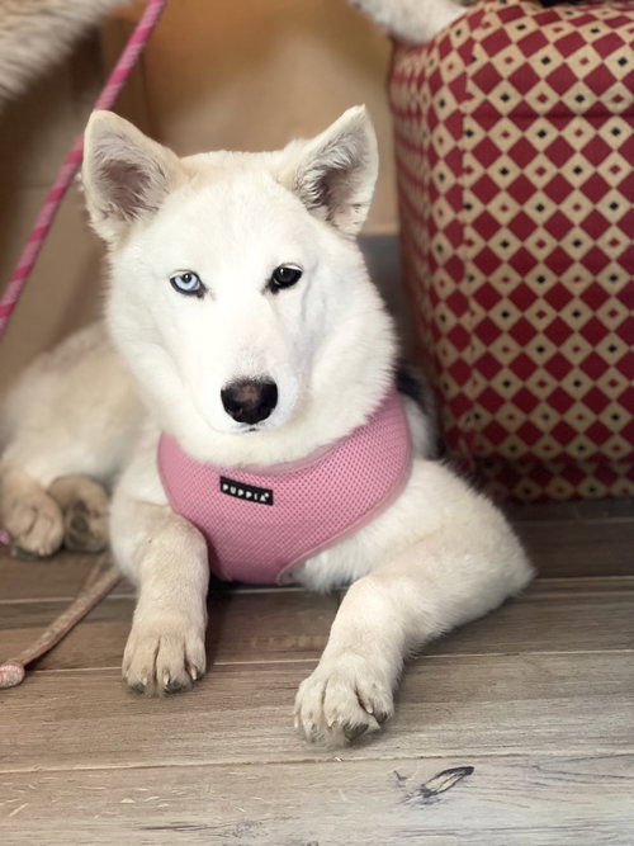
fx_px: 1563
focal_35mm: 64
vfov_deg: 30.3
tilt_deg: -12.5
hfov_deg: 22.9
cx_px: 317
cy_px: 423
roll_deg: +2.8
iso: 400
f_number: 2.2
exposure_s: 1/30
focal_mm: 7.5
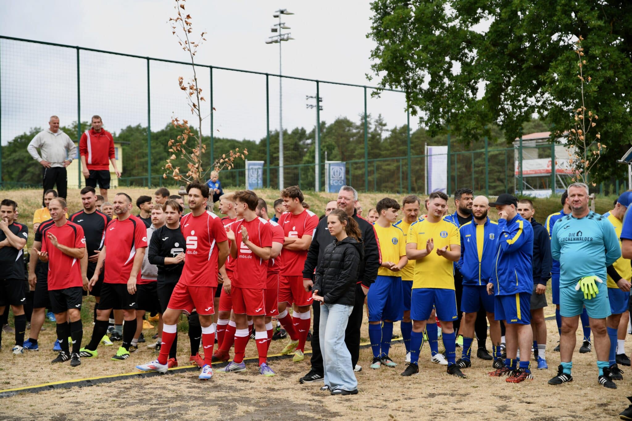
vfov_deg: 21.9
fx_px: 1088
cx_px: 316
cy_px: 210
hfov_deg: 32.4
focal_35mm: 62
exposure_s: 1/800
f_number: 2.8
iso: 200
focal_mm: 62
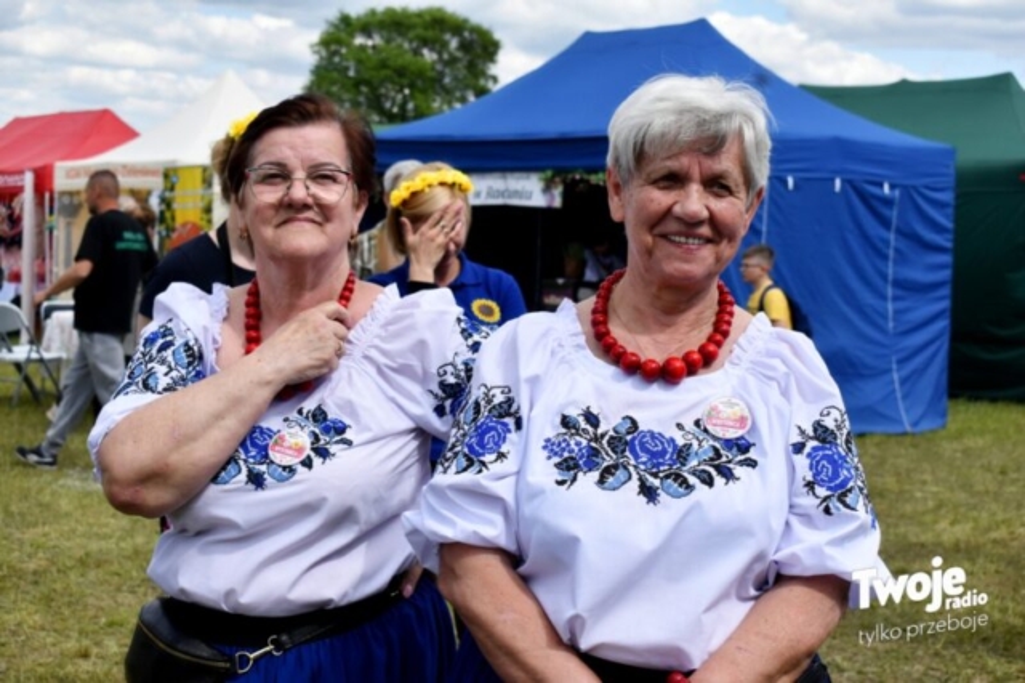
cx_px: 512
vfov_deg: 23.8
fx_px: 1622
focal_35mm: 57
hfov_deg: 35.1
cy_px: 342
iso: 400
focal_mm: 38
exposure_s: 1/1600
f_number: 6.3
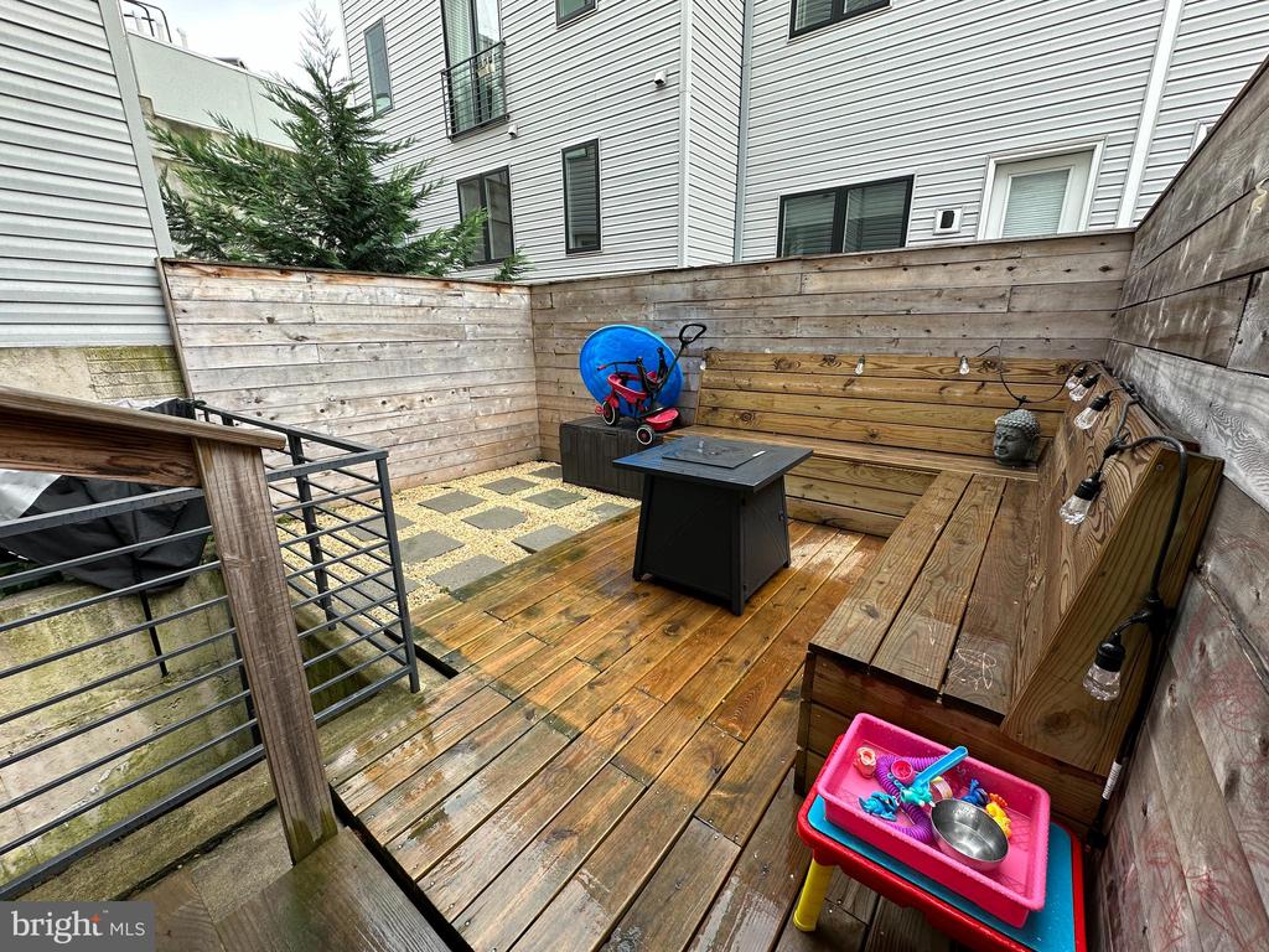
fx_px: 513
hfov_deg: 102.1
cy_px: 476
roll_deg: +0.0
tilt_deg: -15.4
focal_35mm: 14
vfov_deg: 85.7
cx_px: 634
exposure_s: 1/102
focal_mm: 2.22
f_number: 2.2
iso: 40
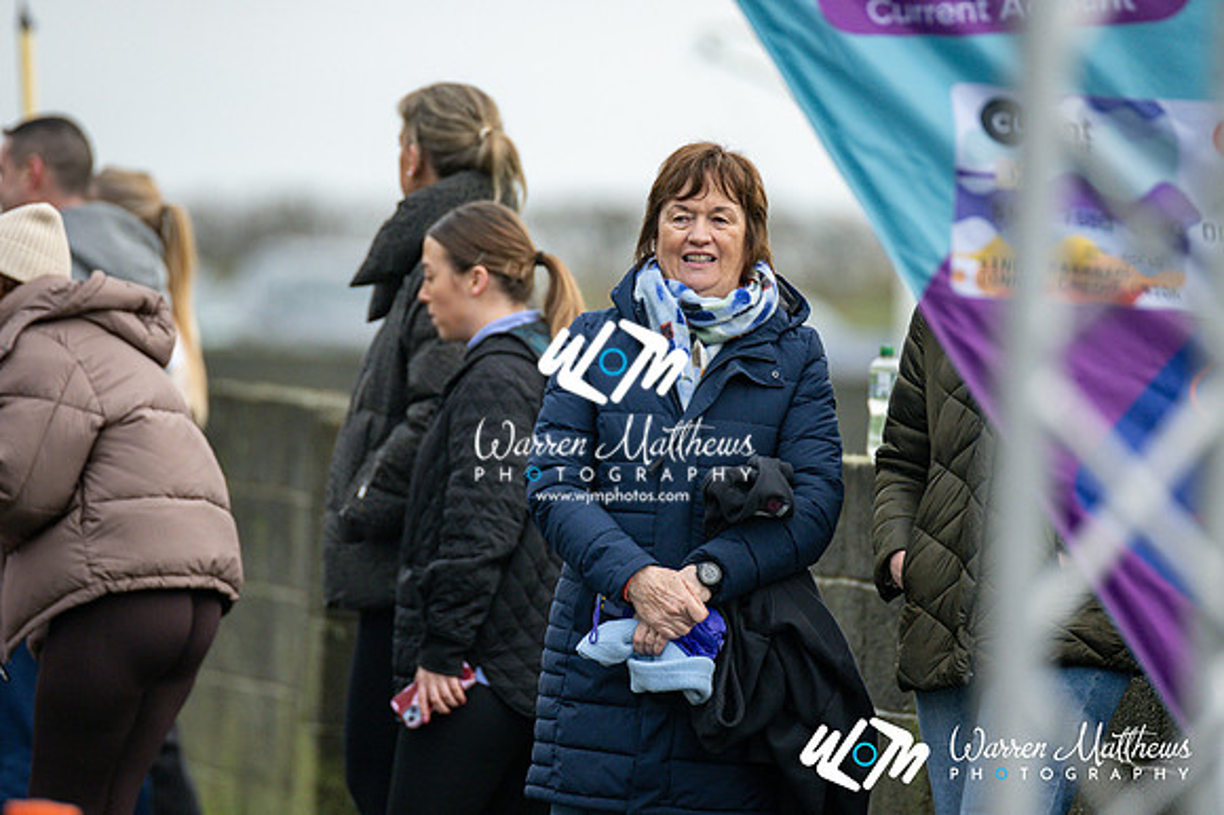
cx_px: 612
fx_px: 15291
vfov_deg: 3.1
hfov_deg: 4.6
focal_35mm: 450
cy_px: 408
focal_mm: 300
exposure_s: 1/1600
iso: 450
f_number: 2.8
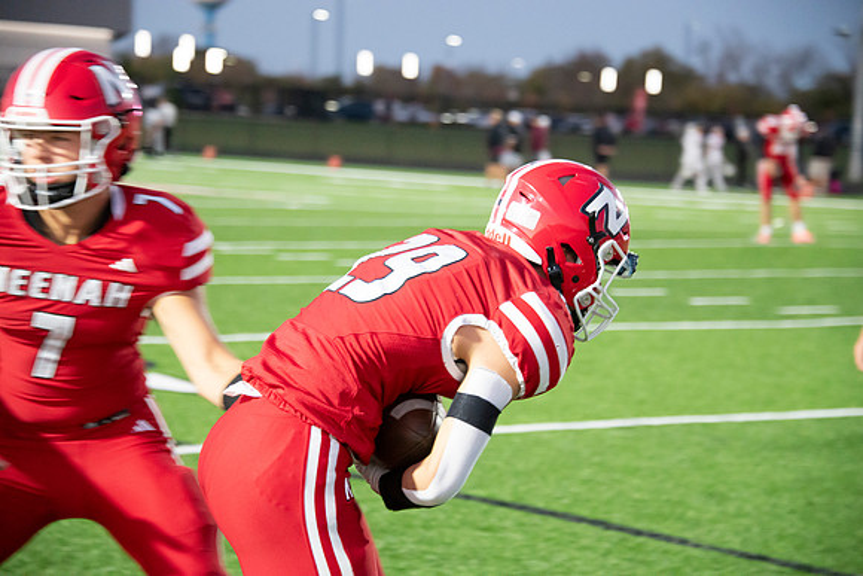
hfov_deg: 16.4
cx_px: 432
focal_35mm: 125
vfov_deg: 11.0
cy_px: 288
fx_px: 2997
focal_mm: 125
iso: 8000
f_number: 5.6
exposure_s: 1/320
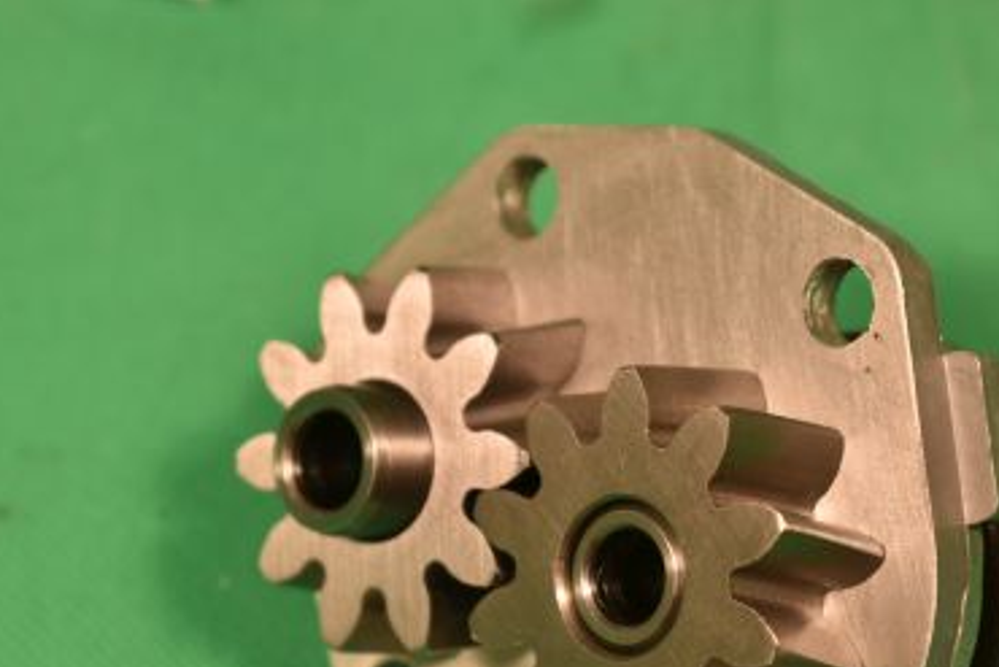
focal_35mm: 134
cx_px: 662
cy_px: 535
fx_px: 3715
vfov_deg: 10.2
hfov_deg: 15.3
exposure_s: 1/125
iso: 100
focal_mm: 55
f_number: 5.6
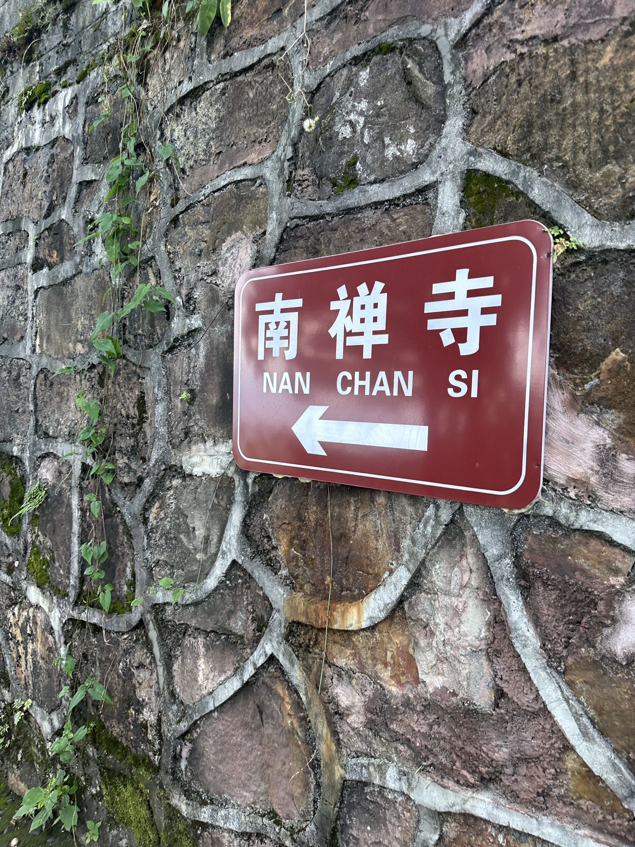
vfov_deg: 71.6
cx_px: 318
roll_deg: +1.6
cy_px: 424
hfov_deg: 56.8
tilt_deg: -2.1
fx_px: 587
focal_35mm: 24
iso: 64
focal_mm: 6.86
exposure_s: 1/189
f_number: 1.78
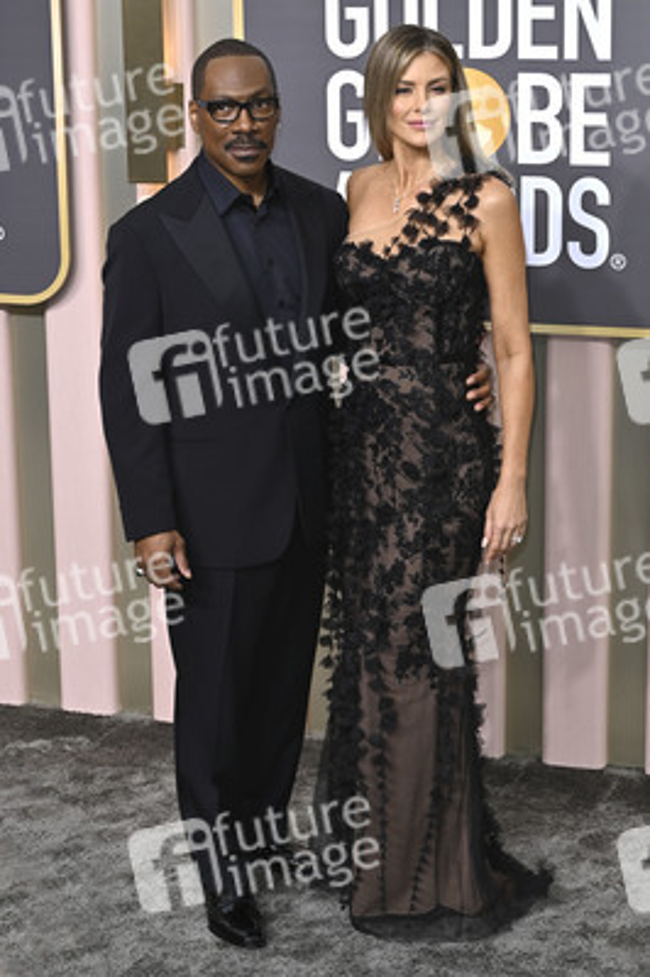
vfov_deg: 28.1
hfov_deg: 18.9
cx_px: 325
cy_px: 488
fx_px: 1953
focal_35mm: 72
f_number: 8
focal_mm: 72
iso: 320
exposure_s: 1/200
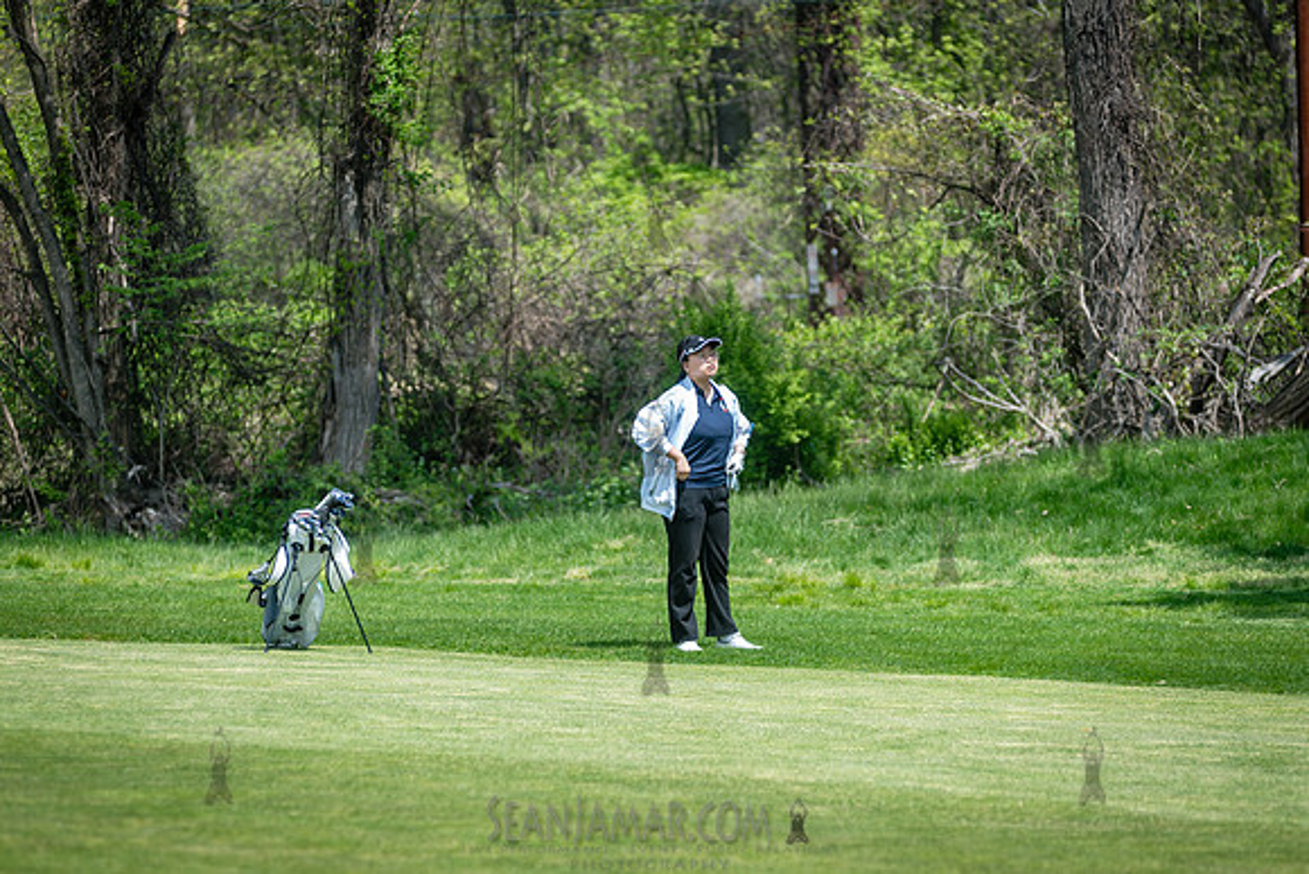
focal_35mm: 198
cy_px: 437
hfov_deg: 10.4
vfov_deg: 6.9
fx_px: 7195
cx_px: 654
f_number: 3.5
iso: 100
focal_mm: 155
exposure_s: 1/500
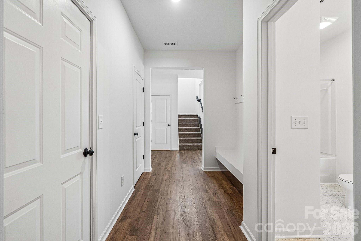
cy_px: 120
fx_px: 150
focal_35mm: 15
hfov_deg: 100.4
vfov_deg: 77.3
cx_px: 180
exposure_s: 1/8
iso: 400
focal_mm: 10
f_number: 8
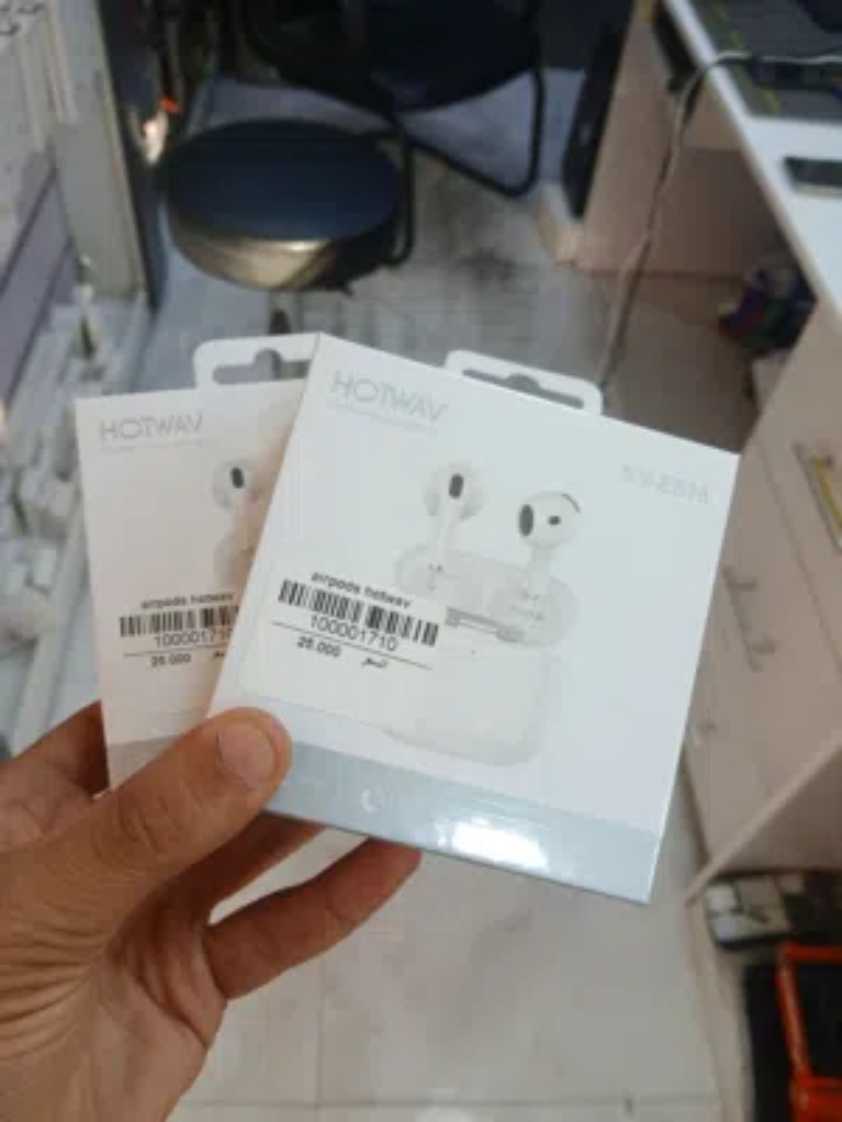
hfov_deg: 53.1
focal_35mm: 26
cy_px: 561
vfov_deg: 67.3
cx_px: 421
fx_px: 843
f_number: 1.8
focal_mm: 3.98
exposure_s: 1/50
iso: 25
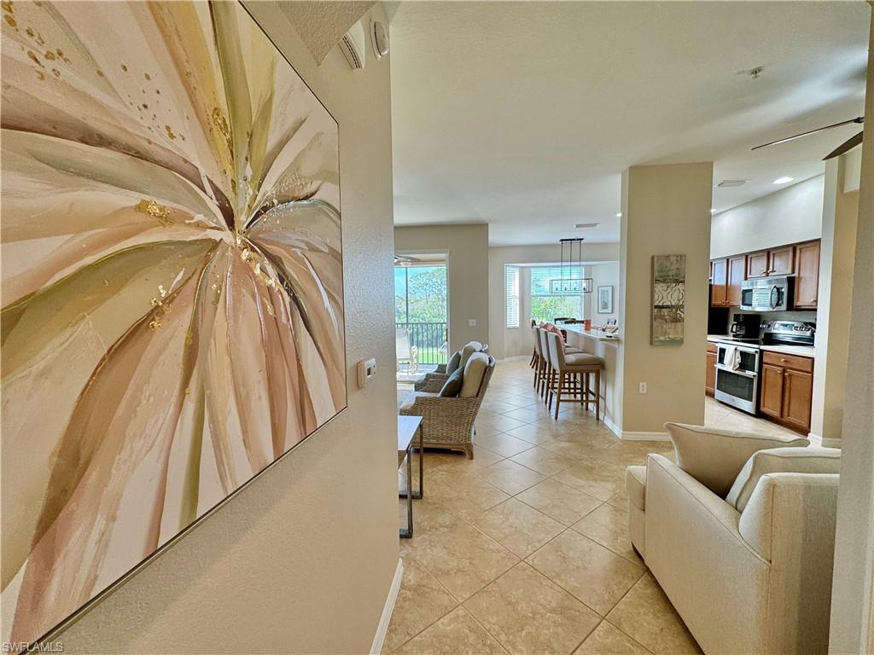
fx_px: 353
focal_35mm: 14
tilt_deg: -3.9
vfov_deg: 85.7
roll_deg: +0.5
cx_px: 437
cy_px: 328
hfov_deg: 102.1
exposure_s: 1/120
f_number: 2.2
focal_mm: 2.22
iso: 100
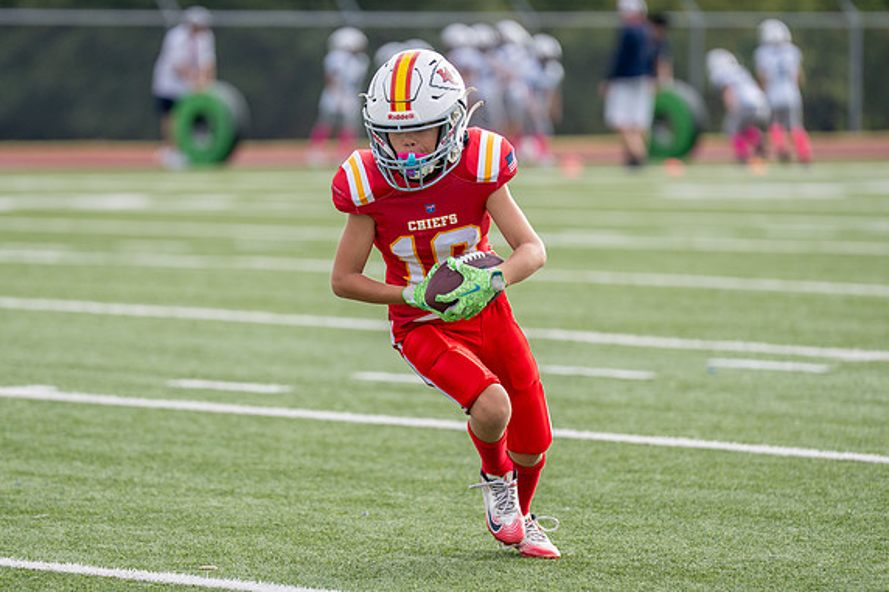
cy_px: 298
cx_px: 382
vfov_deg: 4.8
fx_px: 7011
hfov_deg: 7.3
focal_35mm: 284
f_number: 2.8
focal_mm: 194
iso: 320
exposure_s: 1/2500
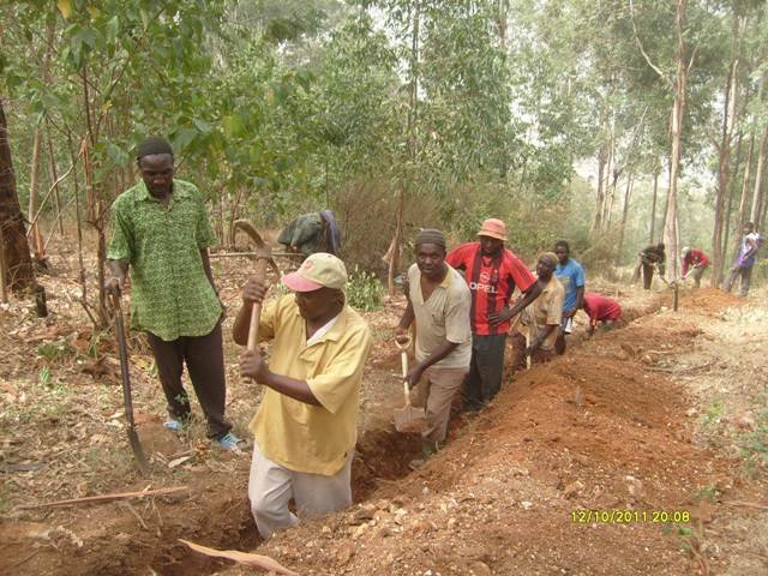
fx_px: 777
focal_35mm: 35
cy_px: 288
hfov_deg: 52.6
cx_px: 384
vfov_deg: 40.7
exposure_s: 1/250
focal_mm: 5.8
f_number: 2.8
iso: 80
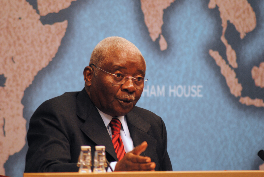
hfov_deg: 4.6
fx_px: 3304
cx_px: 132
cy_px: 88
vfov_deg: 3.1
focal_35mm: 450
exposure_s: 1/40
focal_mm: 300
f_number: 5.6
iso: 400
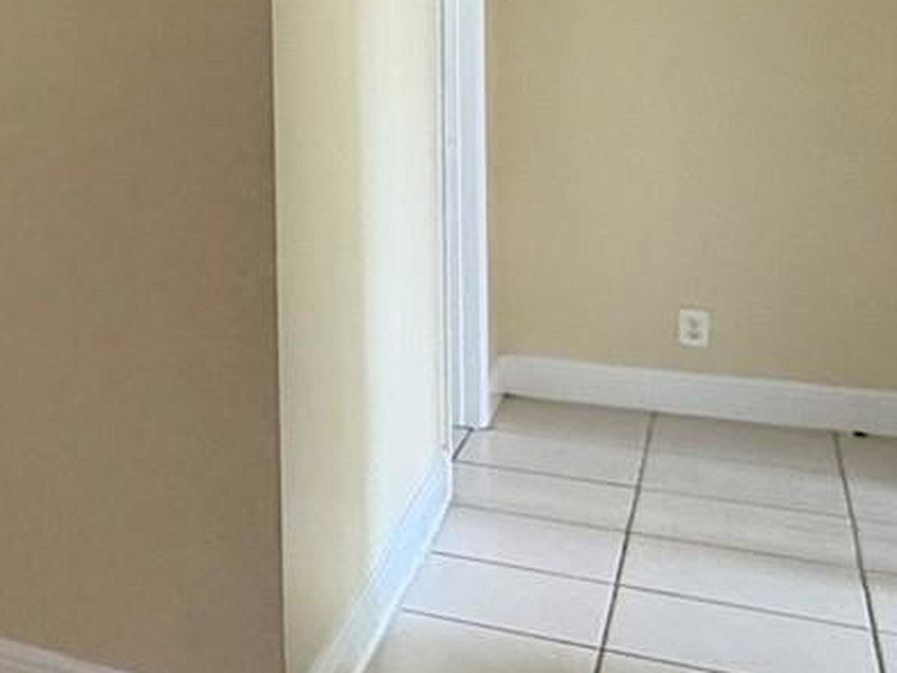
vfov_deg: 25.0
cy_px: 75
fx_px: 1477
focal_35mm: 57
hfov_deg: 24.9
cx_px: -488
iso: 320
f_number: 2.2
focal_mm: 2.22
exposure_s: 1/120
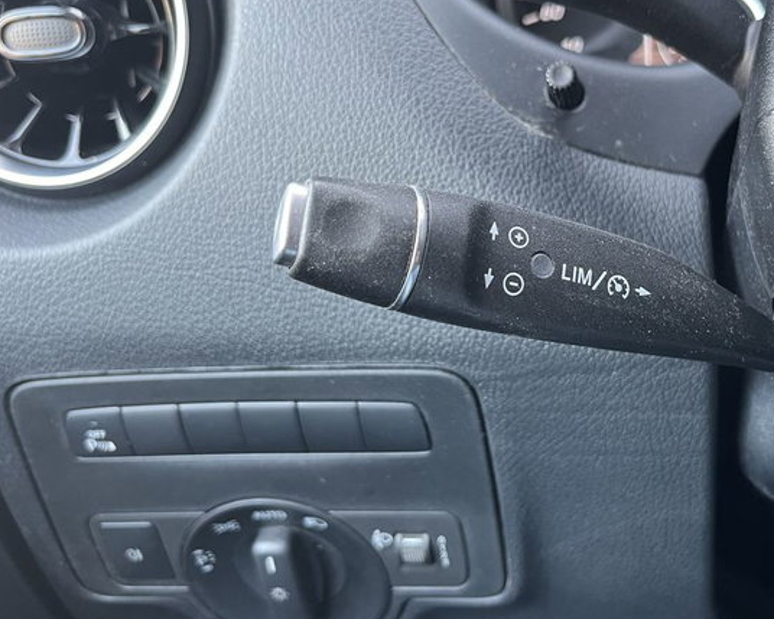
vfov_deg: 41.1
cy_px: 277
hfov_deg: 49.3
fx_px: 825
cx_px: 523
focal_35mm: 36
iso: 200
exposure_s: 1/60
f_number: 1.6
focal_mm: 5.1
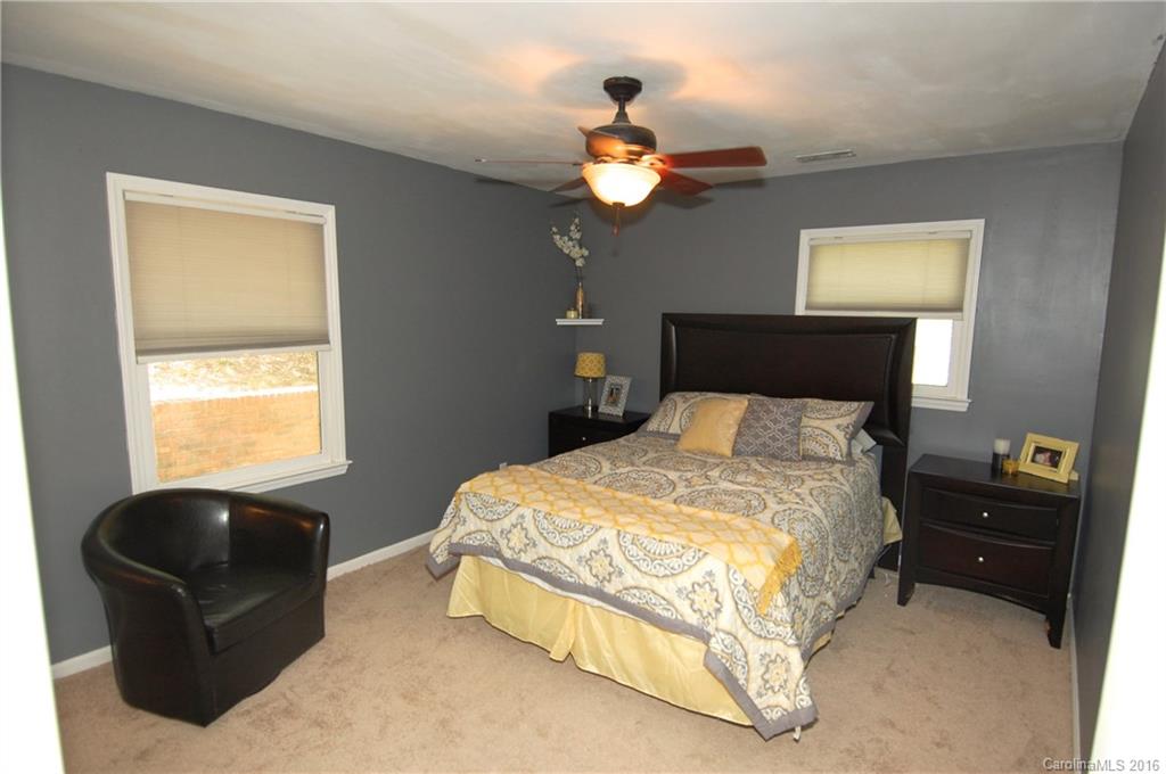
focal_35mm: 18
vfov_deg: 67.2
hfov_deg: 90.1
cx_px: 583
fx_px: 582
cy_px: 387
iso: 400
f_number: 4
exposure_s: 1/60
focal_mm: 12
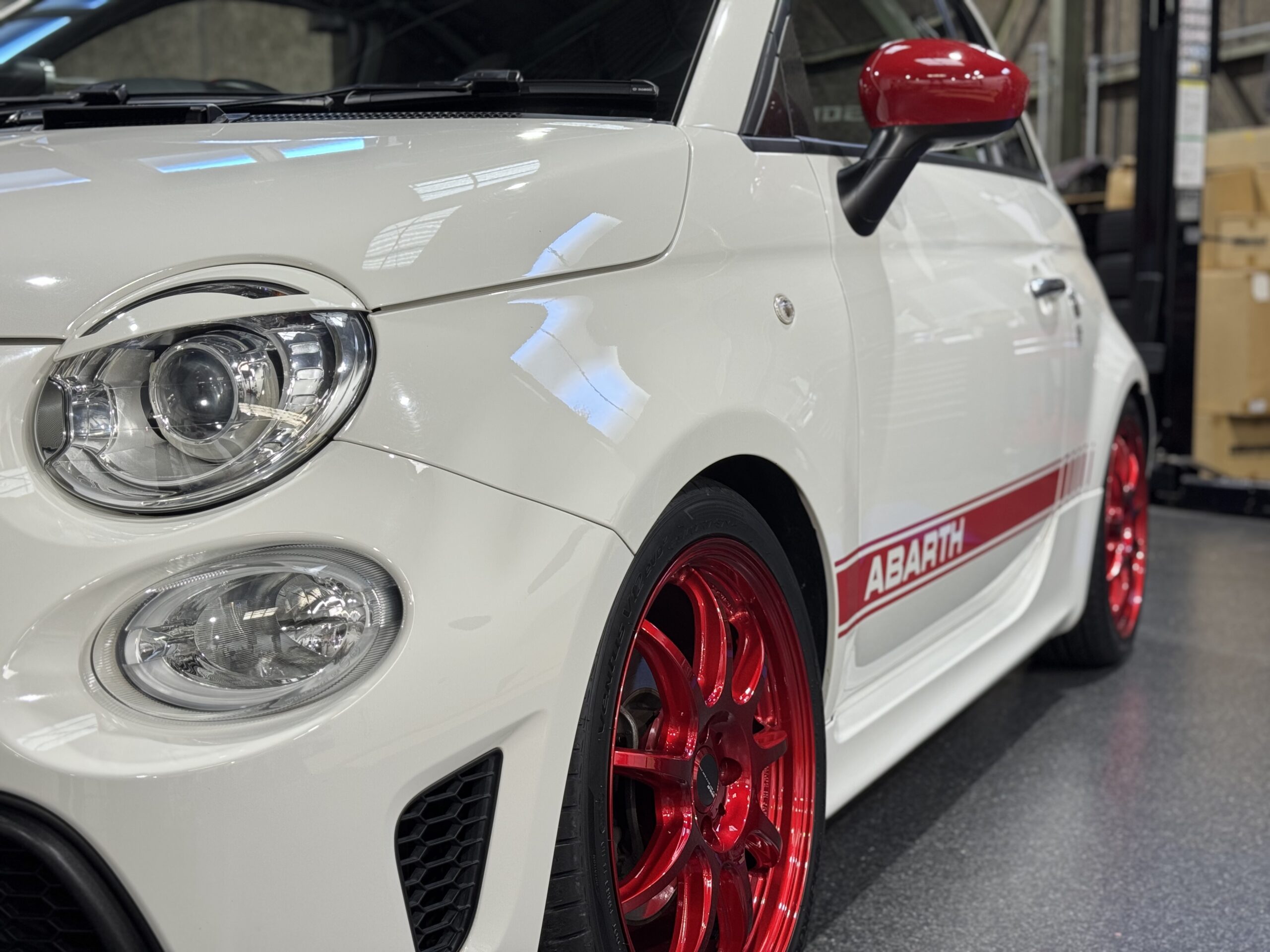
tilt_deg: -5.7
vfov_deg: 30.3
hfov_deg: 39.7
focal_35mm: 48
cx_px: 635
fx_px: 1761
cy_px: 476
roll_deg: +0.6
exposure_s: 1/60
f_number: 1.78
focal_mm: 6.76
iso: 160
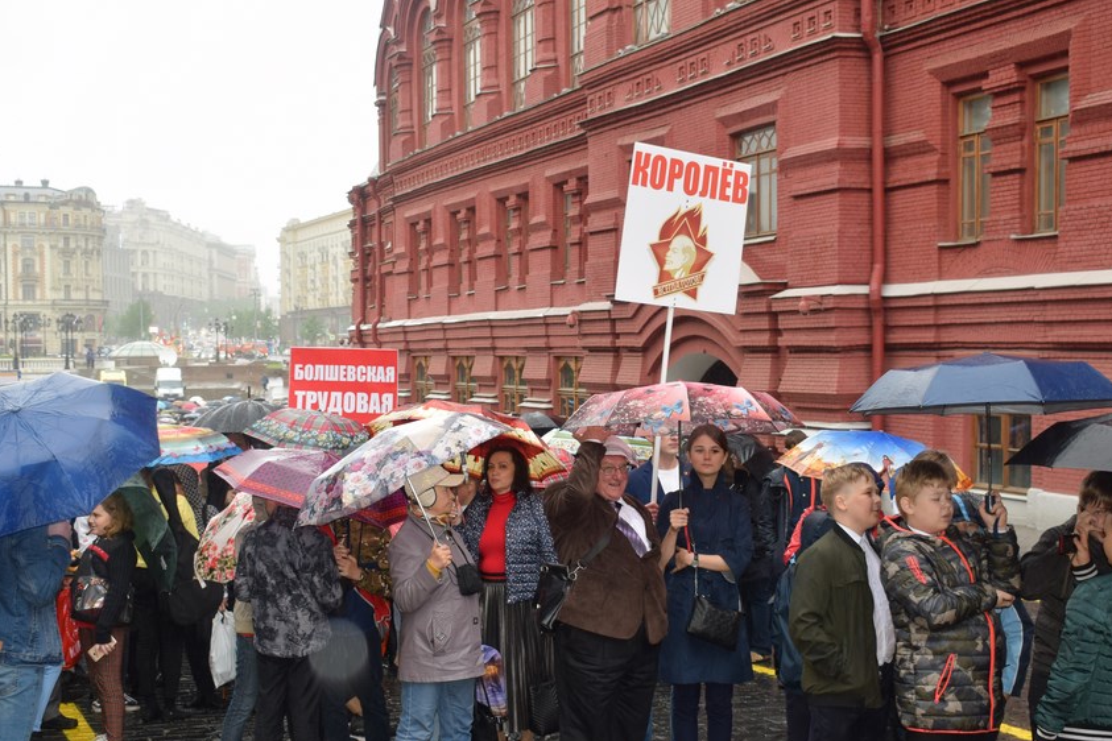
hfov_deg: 38.9
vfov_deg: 26.4
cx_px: 540
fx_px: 1575
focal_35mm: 51
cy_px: 449
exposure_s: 1/125
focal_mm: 28
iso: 320
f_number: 5.6
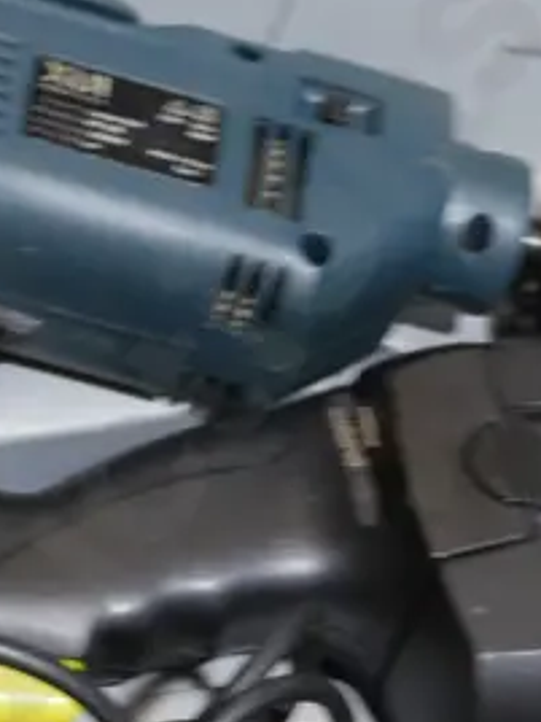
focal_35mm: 130
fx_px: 2709
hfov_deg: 11.3
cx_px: 71
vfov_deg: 15.1
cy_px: 568
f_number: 4
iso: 400
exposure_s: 1/60
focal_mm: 17
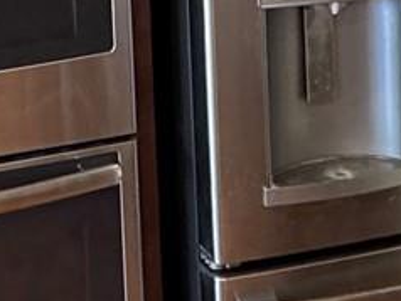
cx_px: 153
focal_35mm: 94
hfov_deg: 20.8
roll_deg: +2.5
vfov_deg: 14.8
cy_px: -136
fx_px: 1090
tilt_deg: -5.8
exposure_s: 1/60
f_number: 2.2
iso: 500
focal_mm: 2.22
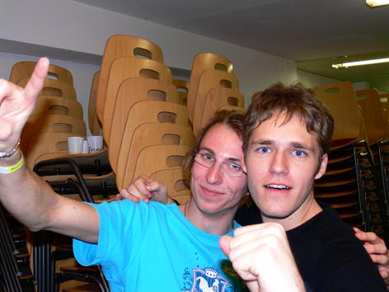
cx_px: 194
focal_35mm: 45
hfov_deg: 42.1
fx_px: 506
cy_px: 146
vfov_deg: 32.2
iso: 100
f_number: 3.2
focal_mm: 9.5
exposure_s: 1/30
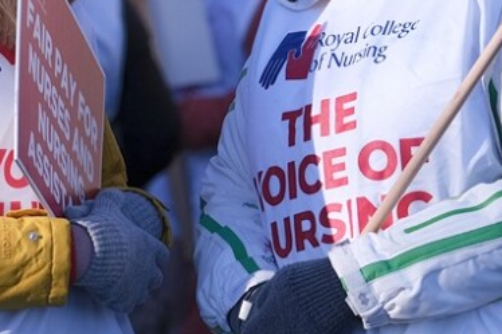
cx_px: 232
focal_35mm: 248
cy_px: 3
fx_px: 3457
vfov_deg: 5.5
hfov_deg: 8.3
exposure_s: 1/2700
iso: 400
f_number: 2.8
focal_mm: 68.7
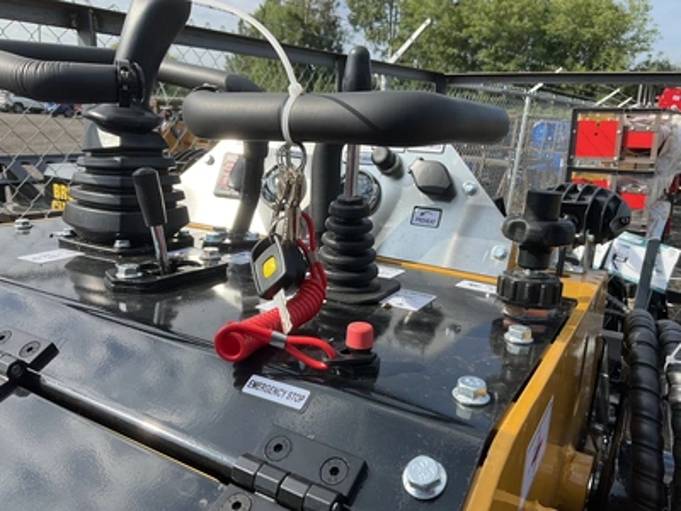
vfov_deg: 48.2
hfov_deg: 61.7
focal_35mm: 29
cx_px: 340
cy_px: 256
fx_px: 571
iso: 25
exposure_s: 1/944
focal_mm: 3
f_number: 1.8
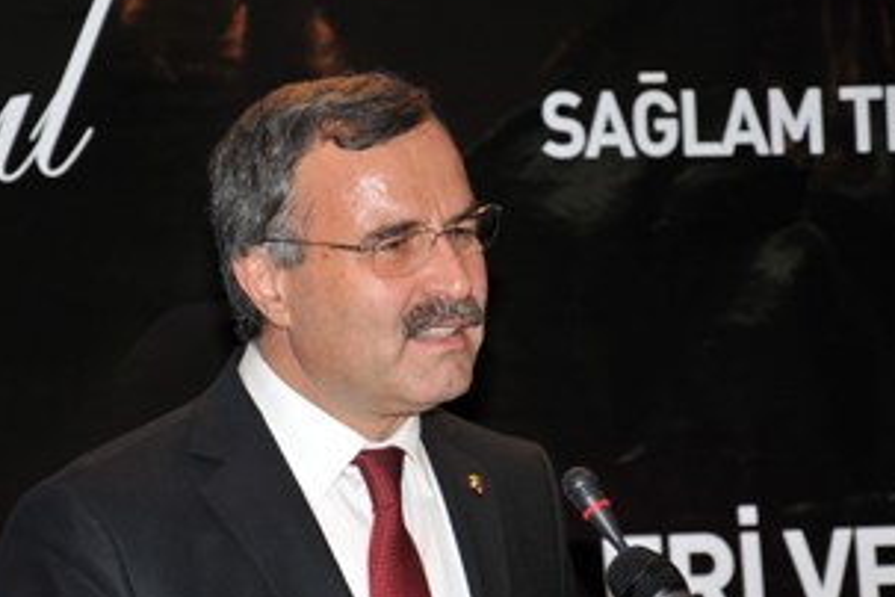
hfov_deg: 8.8
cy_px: 393
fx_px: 5786
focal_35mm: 233
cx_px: 349
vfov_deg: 5.9
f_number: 5.6
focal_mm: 105
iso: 320
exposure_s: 1/30
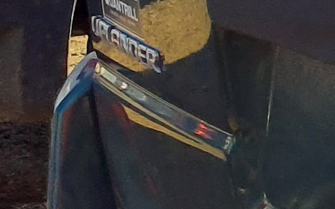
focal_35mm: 222
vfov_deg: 5.9
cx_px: 1172
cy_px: -44
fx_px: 2028
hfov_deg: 7.6
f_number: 1.9
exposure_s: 1/501
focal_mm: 3.58
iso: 40
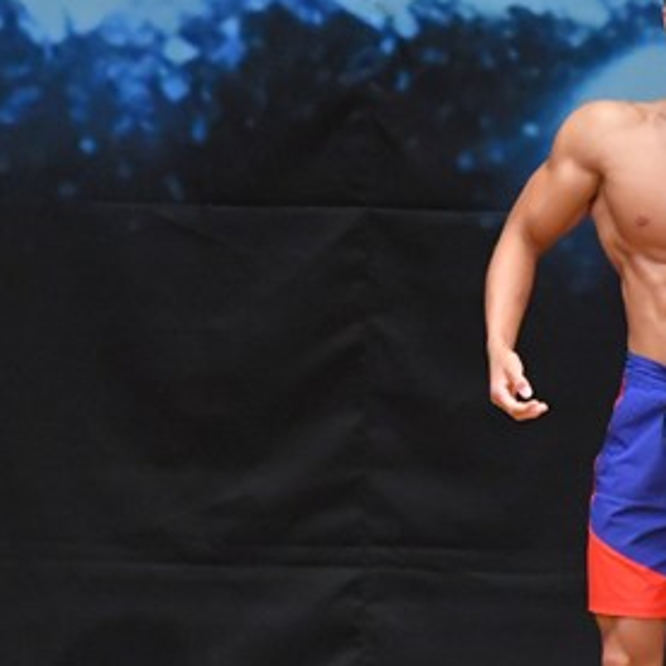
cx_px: 643
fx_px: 15520
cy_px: 500
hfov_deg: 2.5
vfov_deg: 2.5
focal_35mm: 713
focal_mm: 200
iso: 8000
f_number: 5.6
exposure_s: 1/400
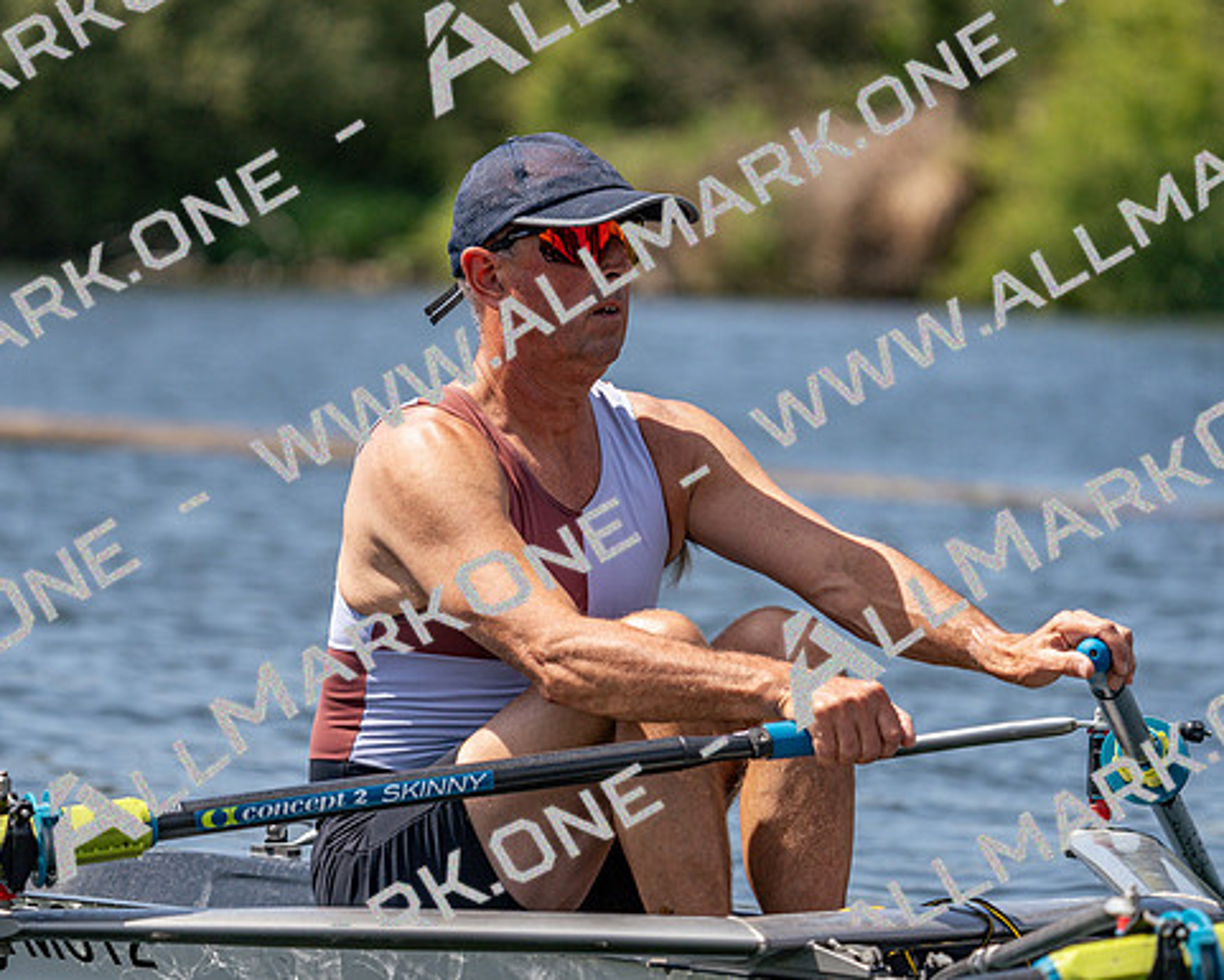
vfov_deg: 5.1
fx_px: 10906
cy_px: 490
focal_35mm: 301
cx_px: 565
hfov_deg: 6.4
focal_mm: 266
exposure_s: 1/2000
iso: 320
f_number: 5.6
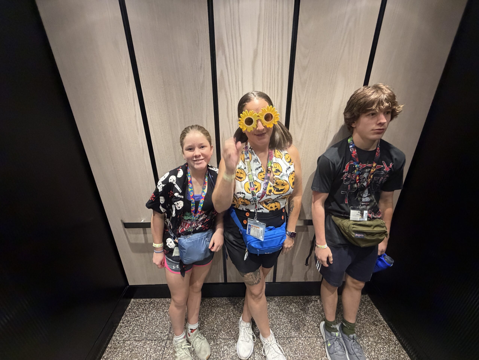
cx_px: 240
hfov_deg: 102.1
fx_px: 194
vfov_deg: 85.7
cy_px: 180
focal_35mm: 14
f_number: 2.2
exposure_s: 1/60
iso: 800
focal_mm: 2.22
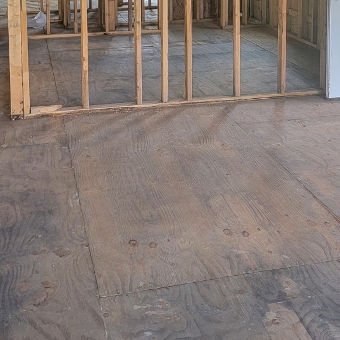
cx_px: 197
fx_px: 622
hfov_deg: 30.5
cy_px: -3
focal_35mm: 56
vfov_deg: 28.6
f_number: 1.8
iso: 125
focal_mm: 6.7
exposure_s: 1/120
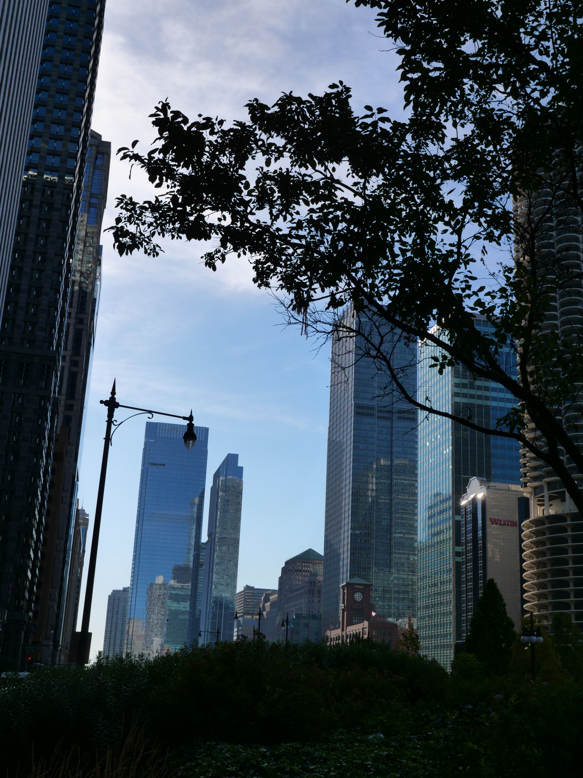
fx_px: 898
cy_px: 389
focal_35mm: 40
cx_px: 292
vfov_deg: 46.8
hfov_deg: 36.0
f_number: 8
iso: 200
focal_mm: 20
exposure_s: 1/1000
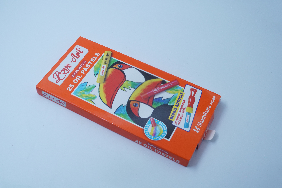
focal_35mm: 45
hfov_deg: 43.6
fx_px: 352
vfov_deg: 29.9
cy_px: 94
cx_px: 141
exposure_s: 1/250
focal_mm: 30
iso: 1000
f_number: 9
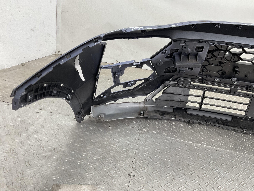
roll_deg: -10.7
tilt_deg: -22.8
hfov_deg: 61.7
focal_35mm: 29
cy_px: 96
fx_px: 213
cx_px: 127
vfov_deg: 48.2
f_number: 1.8
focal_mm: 3
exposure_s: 1/100
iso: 50
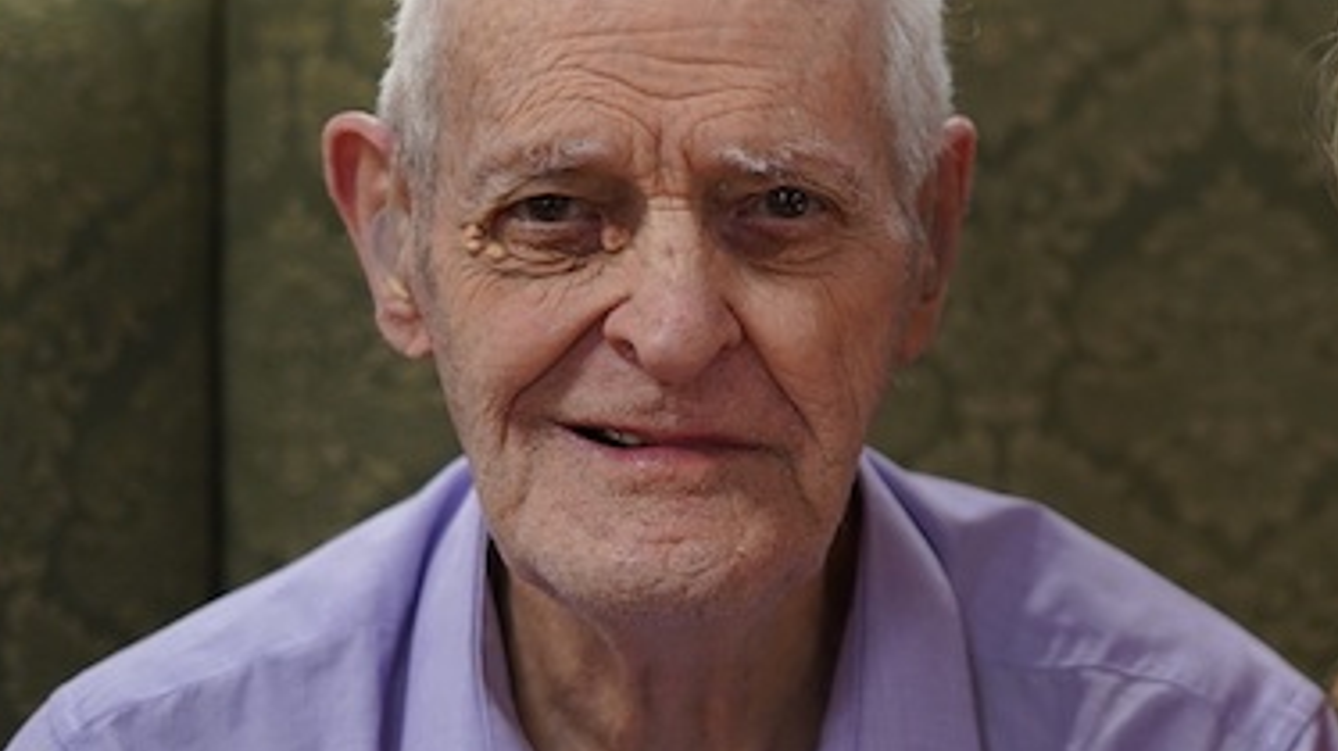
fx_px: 3972
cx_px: 1320
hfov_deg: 18.6
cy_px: 234
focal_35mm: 112
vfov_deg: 10.8
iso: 640
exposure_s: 1/100
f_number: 2.2
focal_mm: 50
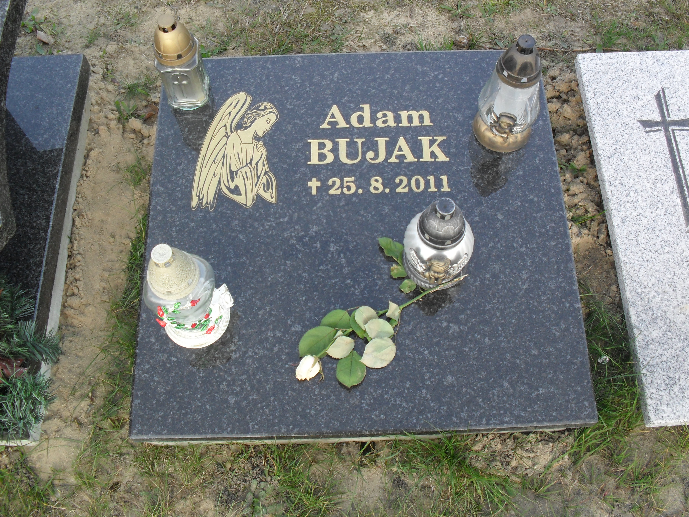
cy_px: 237
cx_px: 361
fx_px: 756
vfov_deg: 37.7
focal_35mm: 38
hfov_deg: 49.0
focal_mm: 6.3
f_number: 3.2
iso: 100
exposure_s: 1/125
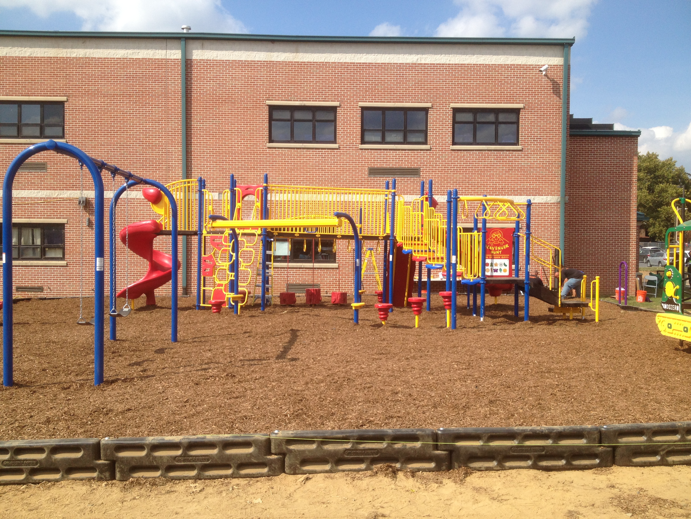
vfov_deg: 40.7
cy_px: 260
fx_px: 699
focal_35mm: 35
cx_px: 346
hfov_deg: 52.6
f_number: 2.4
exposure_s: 1/1493
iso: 50
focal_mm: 4.28
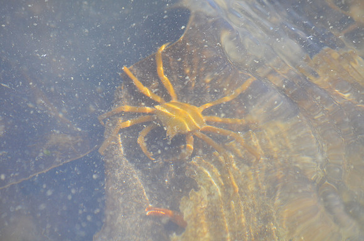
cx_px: 182
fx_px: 2951
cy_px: 120
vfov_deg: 4.7
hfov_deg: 7.1
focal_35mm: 292
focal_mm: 195
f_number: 4.8
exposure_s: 1/800
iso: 800
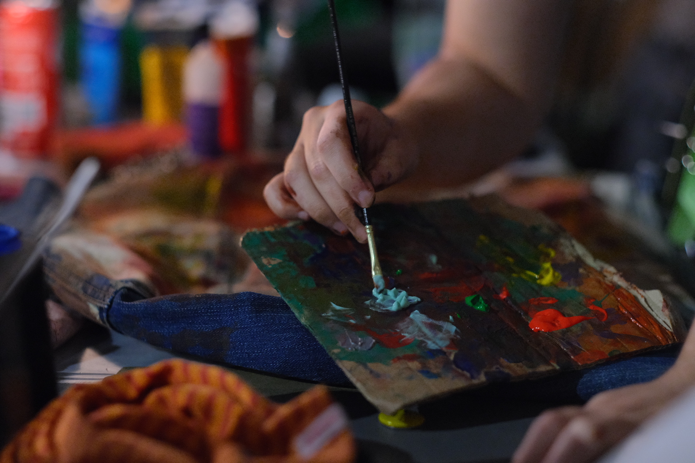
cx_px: 348
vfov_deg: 16.3
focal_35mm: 84
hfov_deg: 24.2
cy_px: 232
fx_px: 1622
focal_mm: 56
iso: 6400
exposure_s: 1/125
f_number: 2
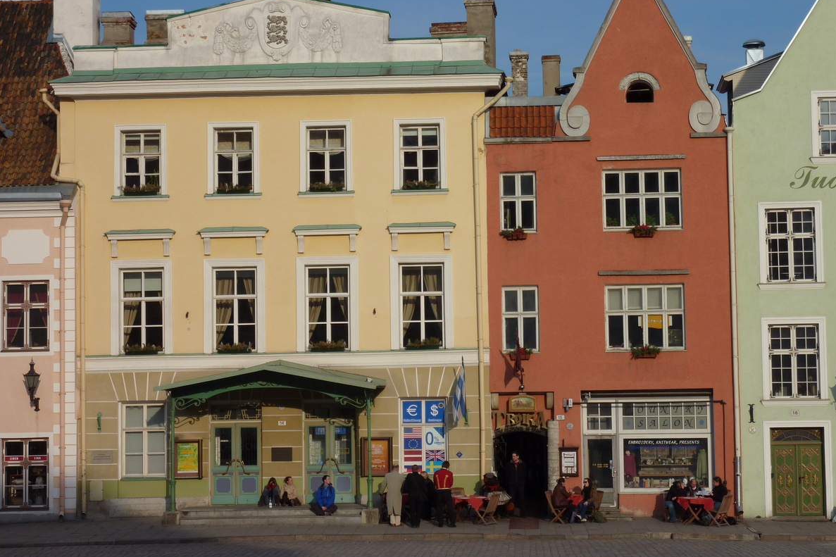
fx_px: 1904
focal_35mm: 82
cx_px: 417
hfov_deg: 24.8
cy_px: 264
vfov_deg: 16.6
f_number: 5.6
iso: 80
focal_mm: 12.8
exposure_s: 1/500
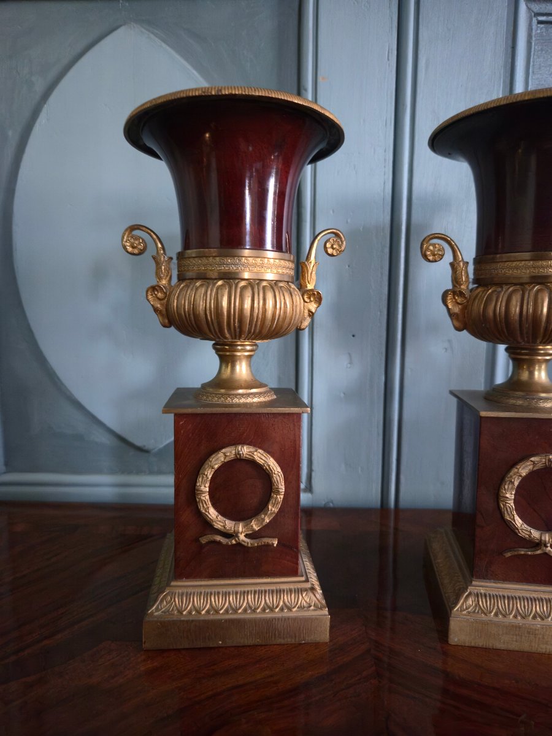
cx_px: 276
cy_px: 368
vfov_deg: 73.9
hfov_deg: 58.9
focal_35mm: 23
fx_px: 489
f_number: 1.8
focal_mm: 5.4
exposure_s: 1/25
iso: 800
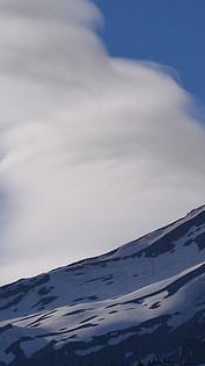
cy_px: 184
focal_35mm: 202
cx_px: 20
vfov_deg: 10.7
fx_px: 1954
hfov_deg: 6.0
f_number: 7.1
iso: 400
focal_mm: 70
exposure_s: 1/1600
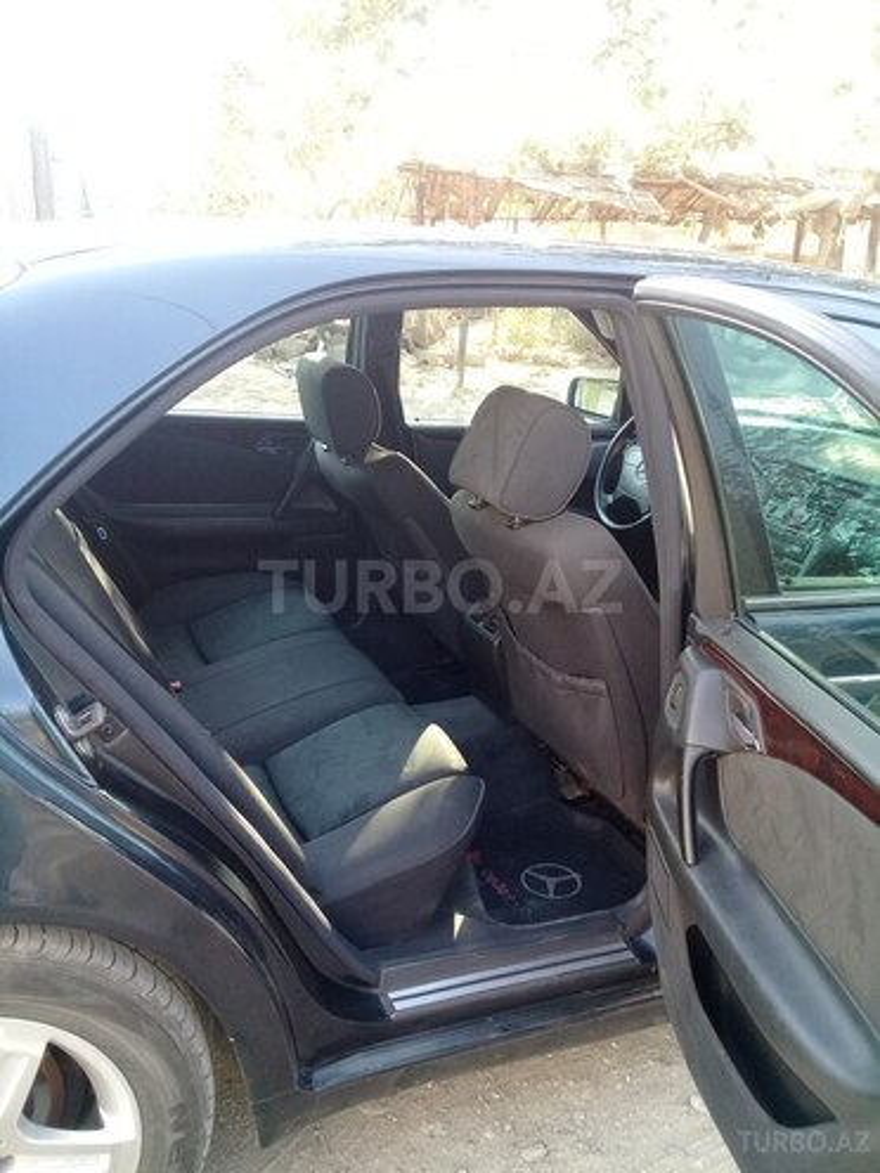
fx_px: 1051
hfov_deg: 45.4
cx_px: 440
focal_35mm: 31
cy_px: 586
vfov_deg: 58.4
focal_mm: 3.3
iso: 64
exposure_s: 1/50
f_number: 2.2
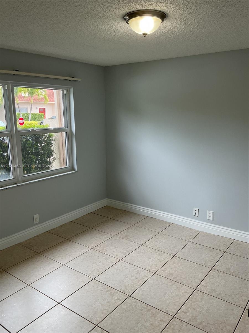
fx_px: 278
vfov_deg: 61.7
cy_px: 166
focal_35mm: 29
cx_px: 124
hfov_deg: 48.2
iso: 32
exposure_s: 1/160
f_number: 1.8
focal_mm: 3
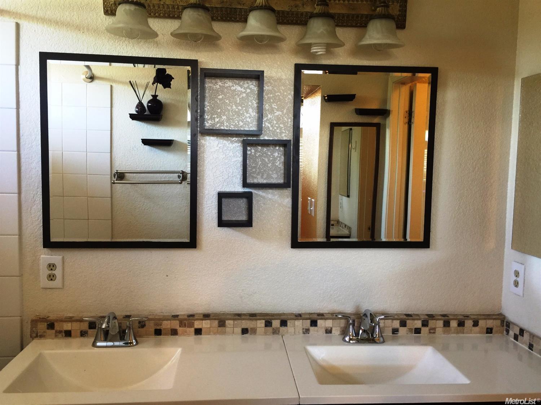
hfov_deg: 61.7
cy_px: 202
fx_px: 453
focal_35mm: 29
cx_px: 270
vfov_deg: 48.2
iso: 40
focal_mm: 4.15
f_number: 2.2
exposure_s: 1/15
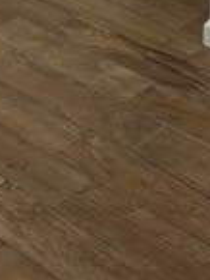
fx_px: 929
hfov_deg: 12.9
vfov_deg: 14.0
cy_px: -305
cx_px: 94
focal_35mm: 115
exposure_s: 1/60
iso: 100
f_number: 1.6
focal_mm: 5.96
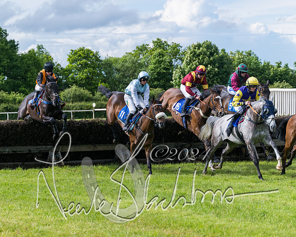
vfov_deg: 11.4
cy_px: 113
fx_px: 1187
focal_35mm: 136
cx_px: 135
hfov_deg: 14.2
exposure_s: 1/4000
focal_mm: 98
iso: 400
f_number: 4
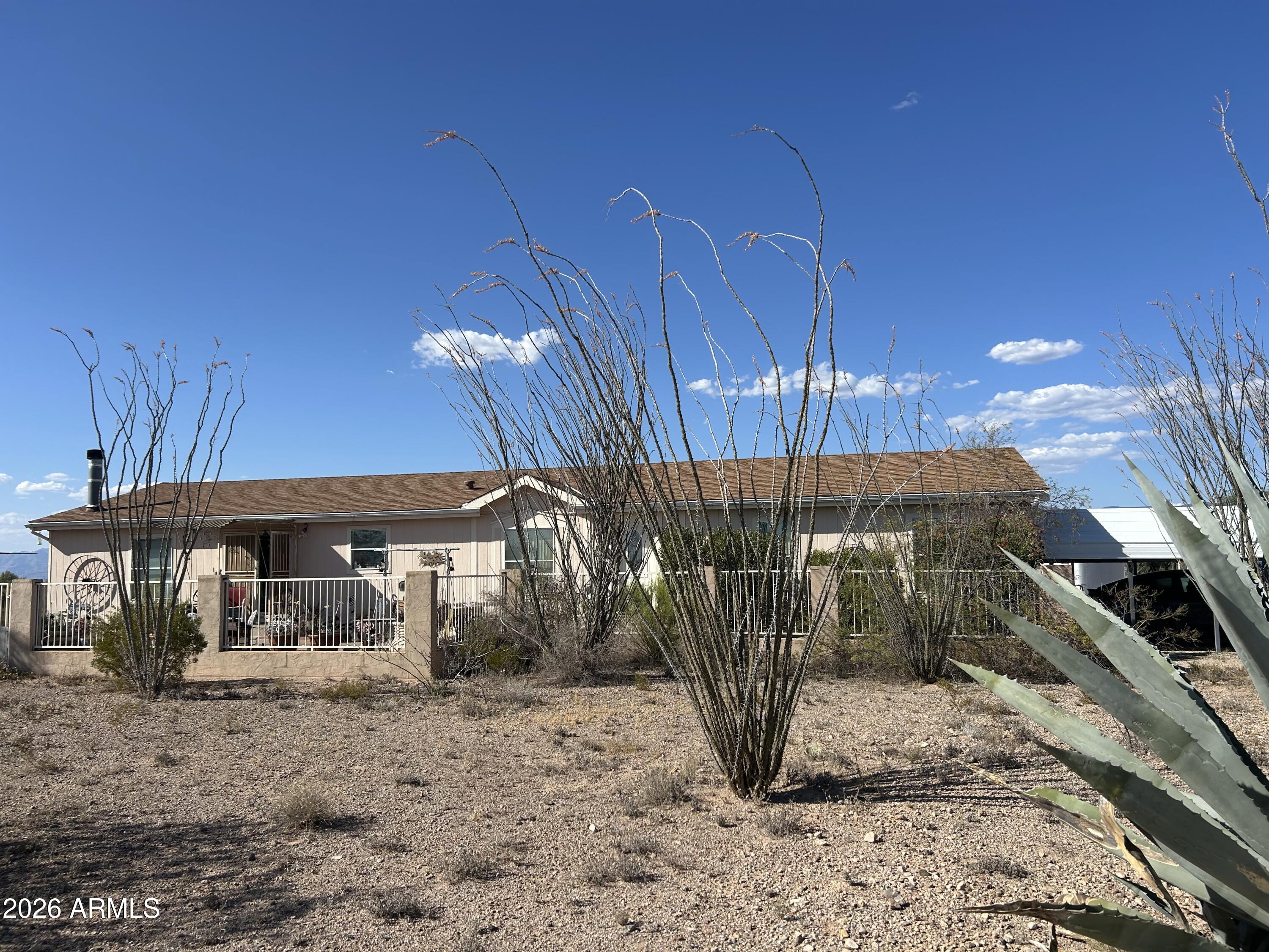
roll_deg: +0.9
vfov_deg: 53.1
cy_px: 476
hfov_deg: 67.3
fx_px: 953
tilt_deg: +4.7
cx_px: 634
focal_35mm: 26
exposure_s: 1/4630
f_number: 1.5
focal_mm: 5.7
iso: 50
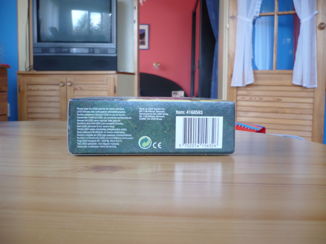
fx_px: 330
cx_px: 163
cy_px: 122
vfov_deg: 40.7
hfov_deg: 52.6
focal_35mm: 35
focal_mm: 5.8
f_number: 2.8
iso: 100
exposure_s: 1/25
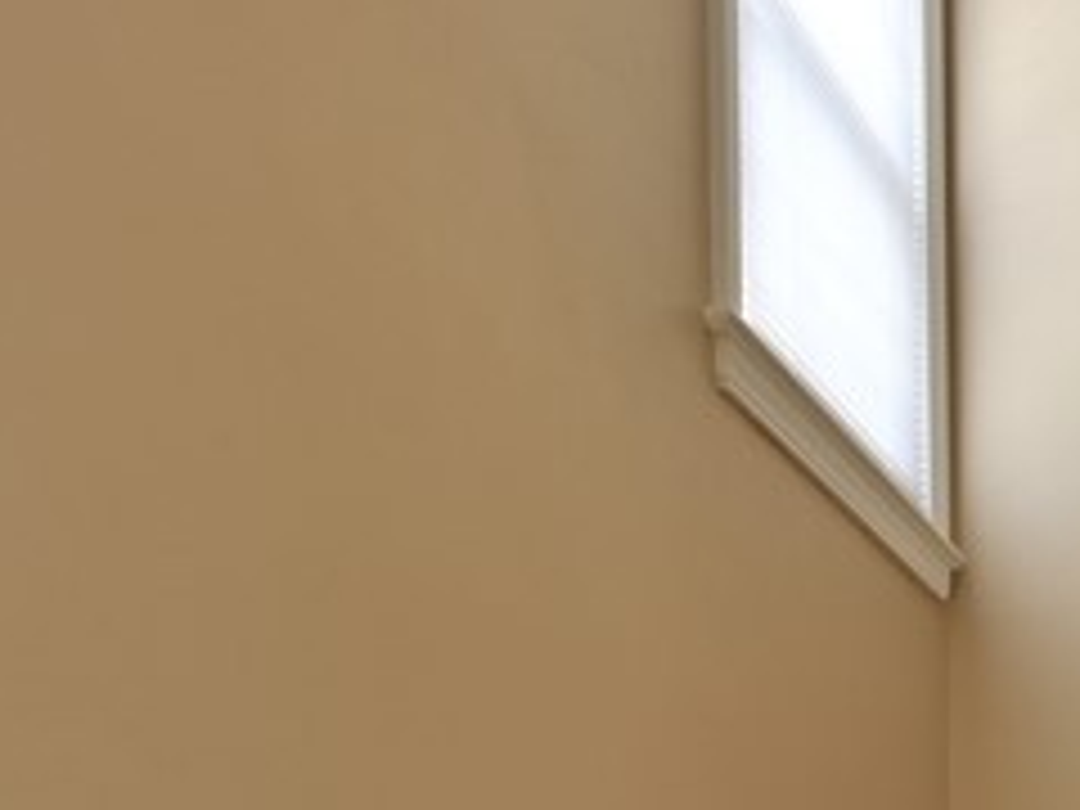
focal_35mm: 61
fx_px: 1903
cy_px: 1260
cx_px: 1629
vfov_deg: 20.2
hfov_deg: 24.5
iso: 500
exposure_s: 1/13
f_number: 9
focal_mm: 14
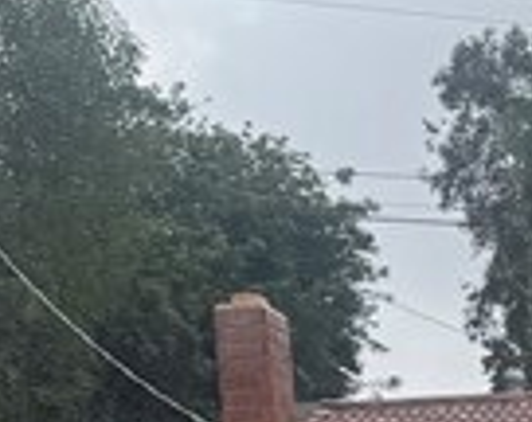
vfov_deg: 8.1
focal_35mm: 177
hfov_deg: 10.0
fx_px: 2779
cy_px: 965
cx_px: 1111
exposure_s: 1/1112
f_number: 1.78
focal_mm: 6.76
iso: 80
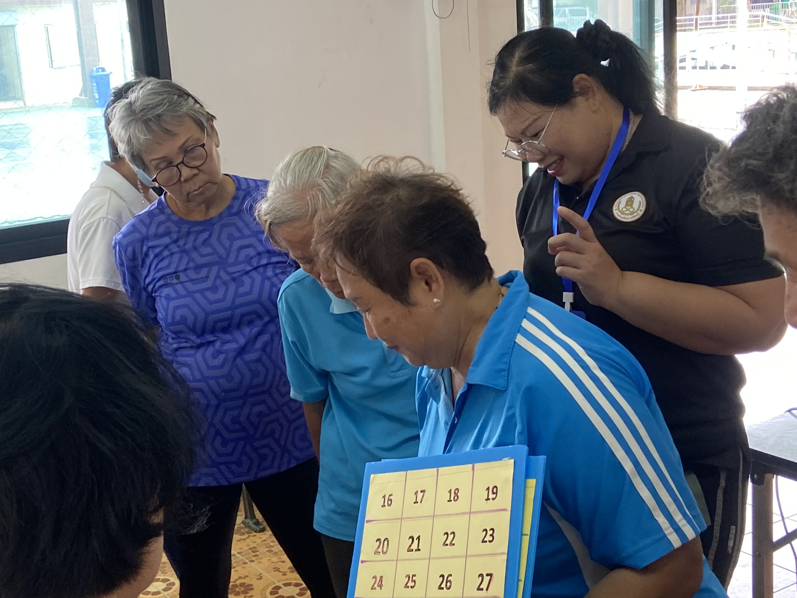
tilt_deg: -13.7
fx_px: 1197
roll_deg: +3.8
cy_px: 283
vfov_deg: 28.0
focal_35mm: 52
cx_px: 370
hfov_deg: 36.8
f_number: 1.8
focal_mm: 4.25
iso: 125
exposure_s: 1/121
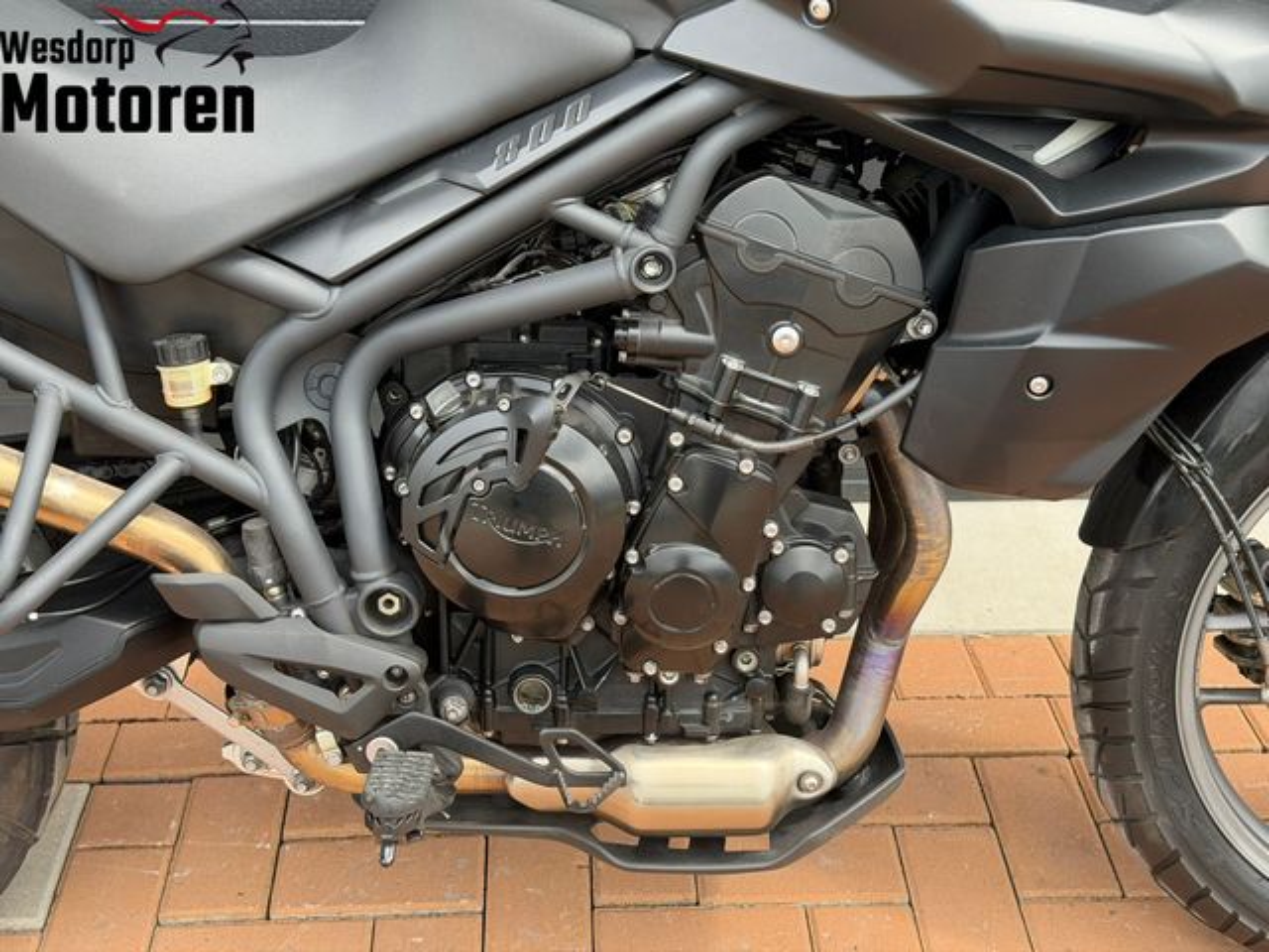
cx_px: 634
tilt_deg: -31.3
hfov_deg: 39.7
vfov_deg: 30.3
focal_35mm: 48
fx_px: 1760
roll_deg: +0.7
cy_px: 476
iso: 100
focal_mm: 6.76
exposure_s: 1/802
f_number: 1.78
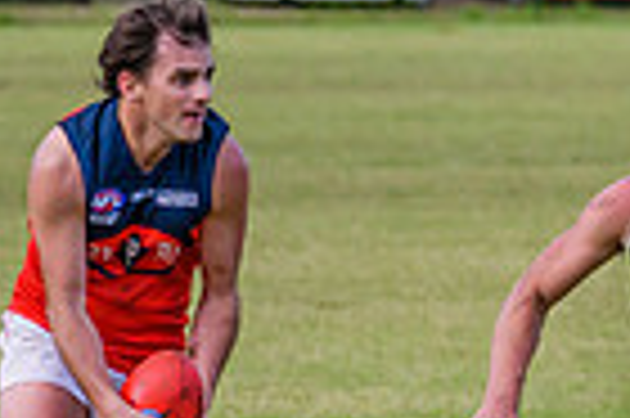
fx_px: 18091
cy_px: 724
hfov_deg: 2.0
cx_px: 79
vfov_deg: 1.3
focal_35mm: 1035
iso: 1000
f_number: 5
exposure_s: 1/2000
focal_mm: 170
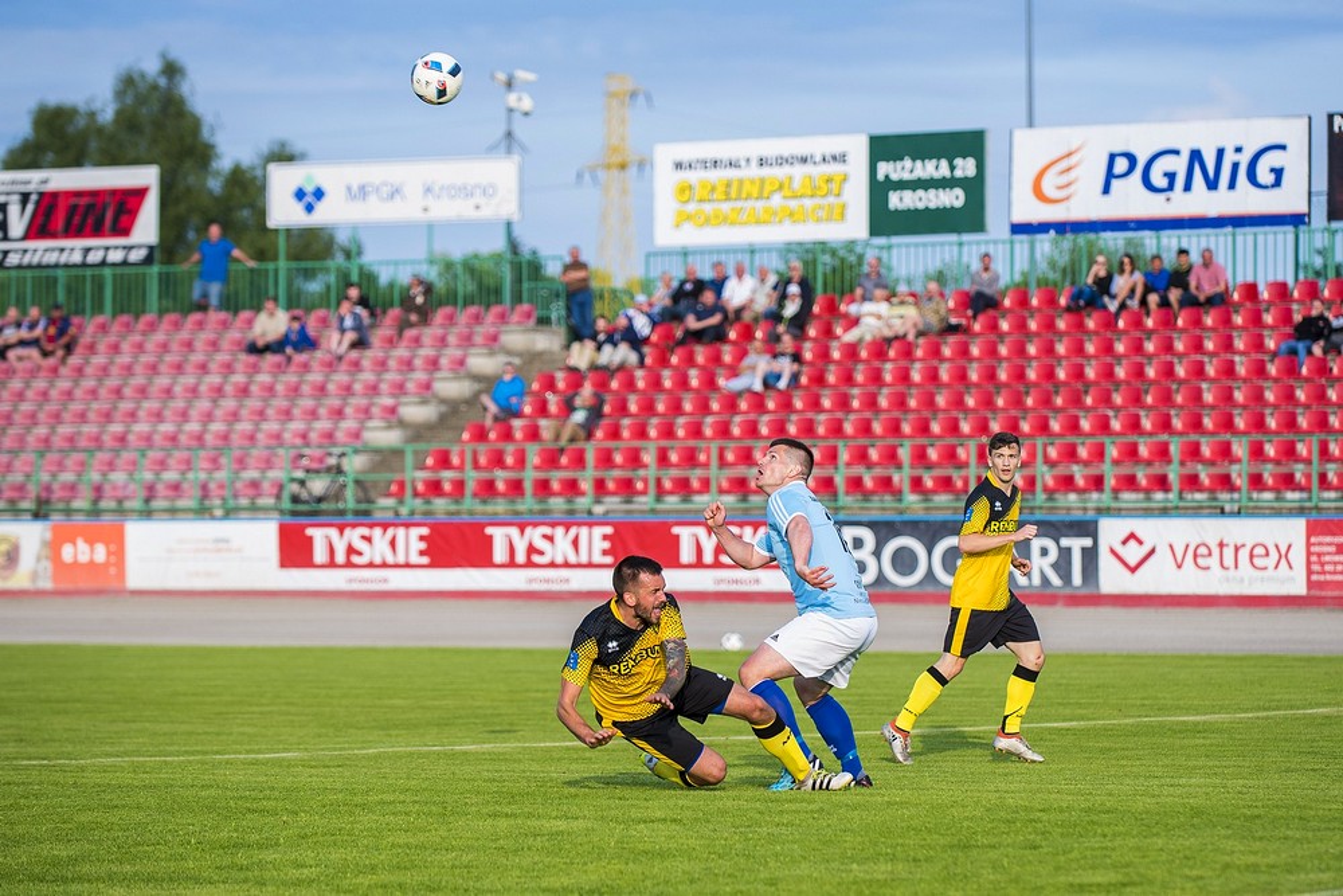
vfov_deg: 11.4
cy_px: 448
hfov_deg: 17.1
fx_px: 4477
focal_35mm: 120
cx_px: 672
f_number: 2.8
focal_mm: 120
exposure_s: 1/1600
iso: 400
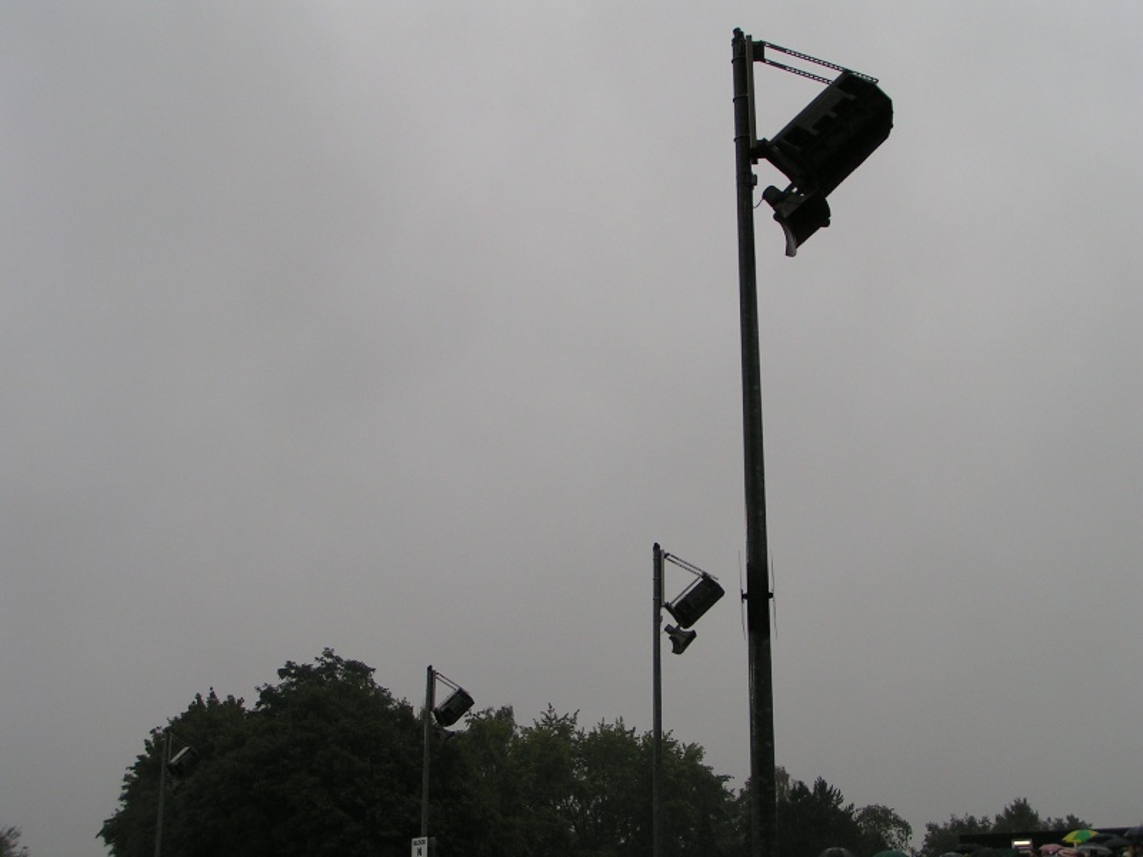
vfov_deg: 32.2
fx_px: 1486
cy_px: 428
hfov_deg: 42.1
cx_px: 572
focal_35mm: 45
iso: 50
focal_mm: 6.9
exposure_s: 1/125
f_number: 4
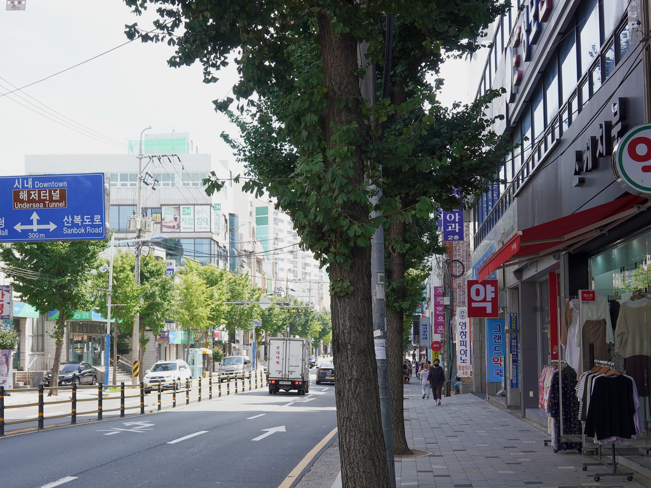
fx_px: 752
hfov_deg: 46.8
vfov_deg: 36.0
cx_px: 350
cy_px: 251
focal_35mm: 40
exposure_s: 1/100
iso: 200
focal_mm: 35
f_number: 10
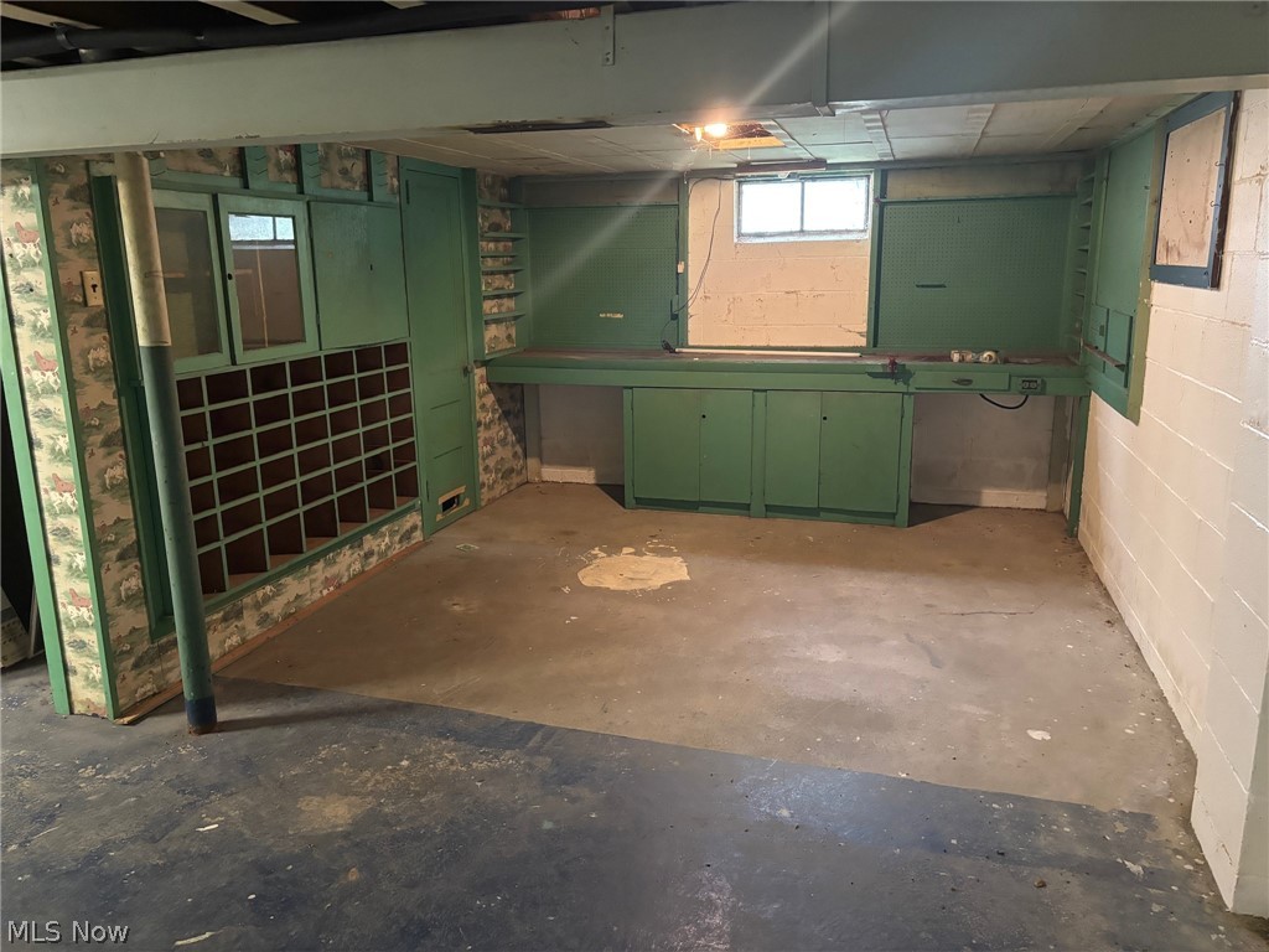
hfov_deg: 67.3
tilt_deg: -12.5
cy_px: 476
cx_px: 634
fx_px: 953
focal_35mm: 26
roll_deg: +0.3
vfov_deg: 53.1
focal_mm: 5.96
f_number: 1.6
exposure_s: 1/30
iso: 640
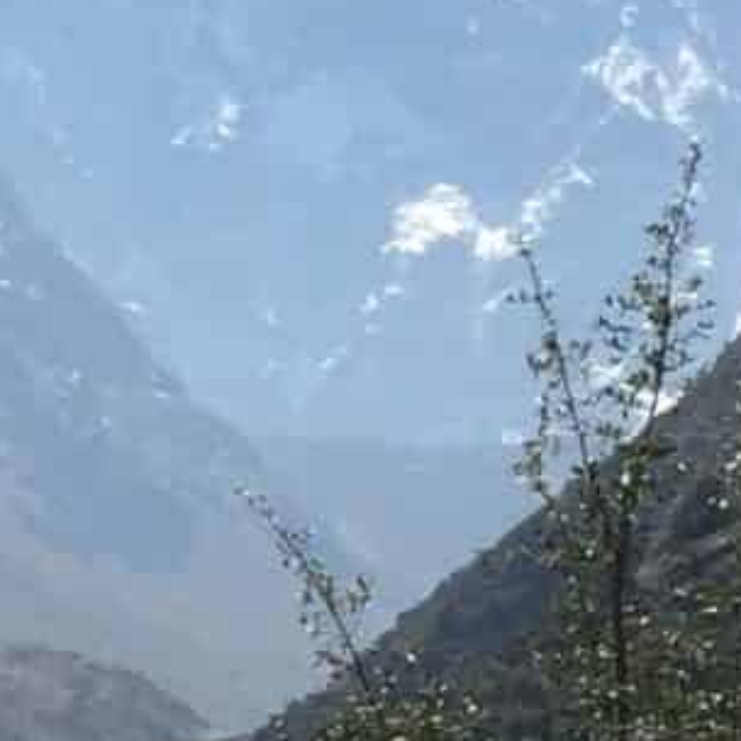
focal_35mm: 216
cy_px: 1197
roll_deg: +1.7
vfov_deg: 7.9
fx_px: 5231
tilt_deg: +0.6
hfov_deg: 7.7
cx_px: -824
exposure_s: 1/2475
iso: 32
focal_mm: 4.15
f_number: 2.2
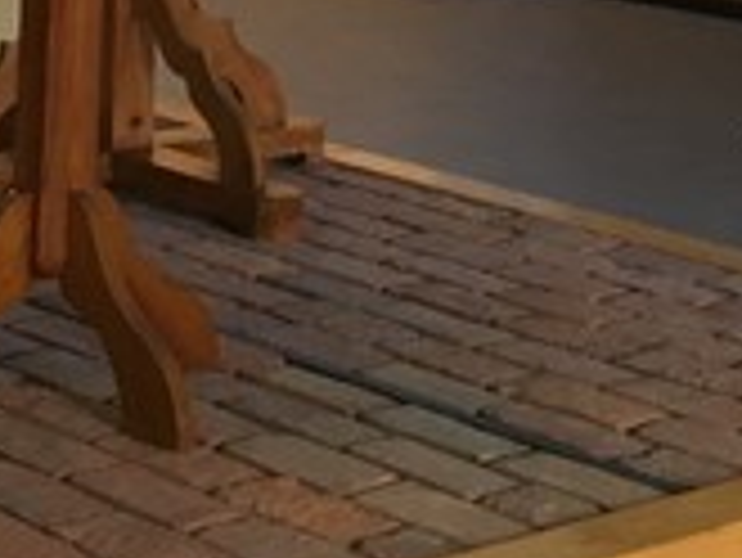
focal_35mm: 129
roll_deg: -2.7
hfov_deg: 15.2
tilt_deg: -1.9
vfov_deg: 11.0
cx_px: 250
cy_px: -302
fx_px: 2767
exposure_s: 1/33
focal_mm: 4.15
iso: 80
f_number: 2.2
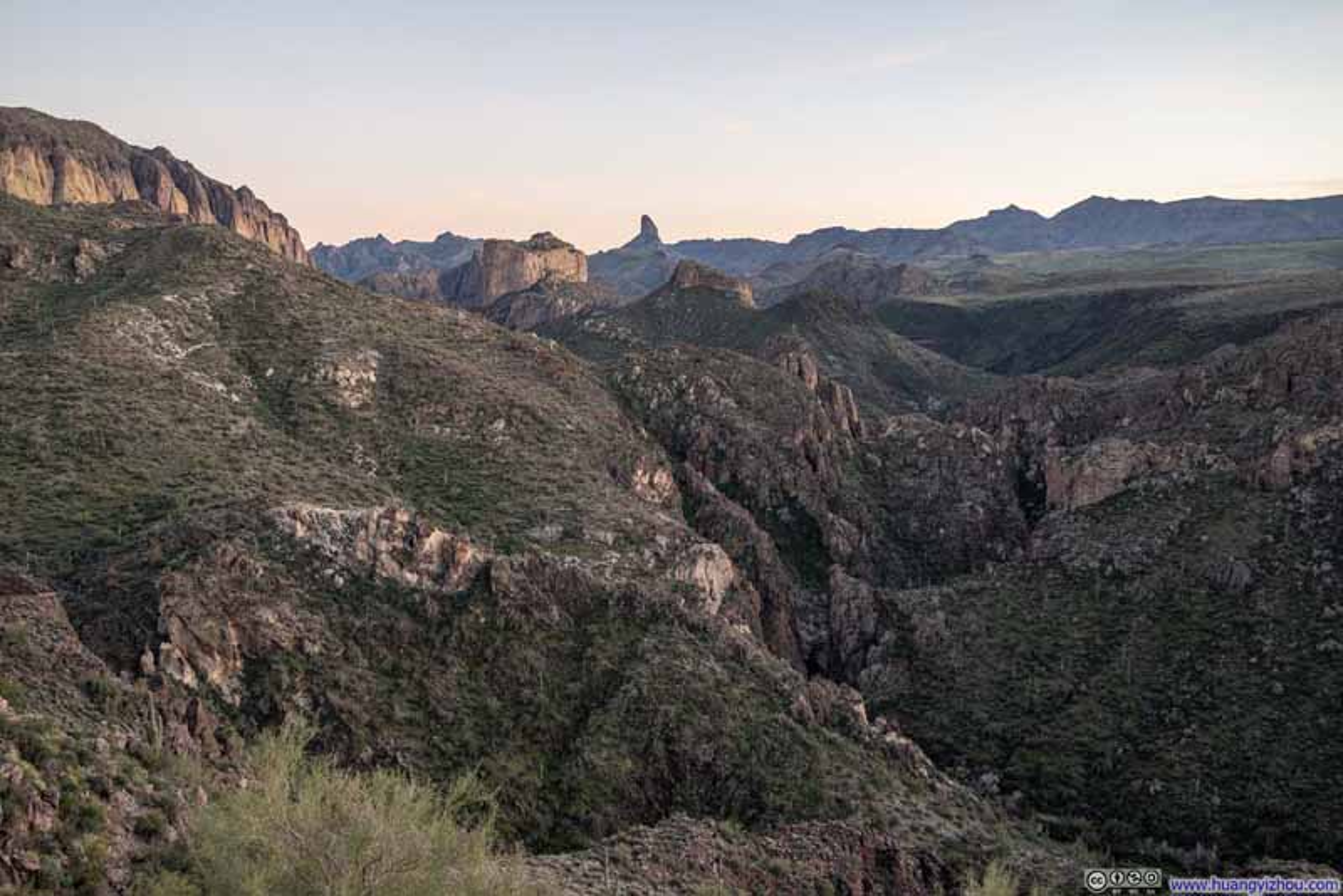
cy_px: 448
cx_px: 672
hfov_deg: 57.2
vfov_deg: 40.0
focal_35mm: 33
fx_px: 1231
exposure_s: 1/40
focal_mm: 33
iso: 280
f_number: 4
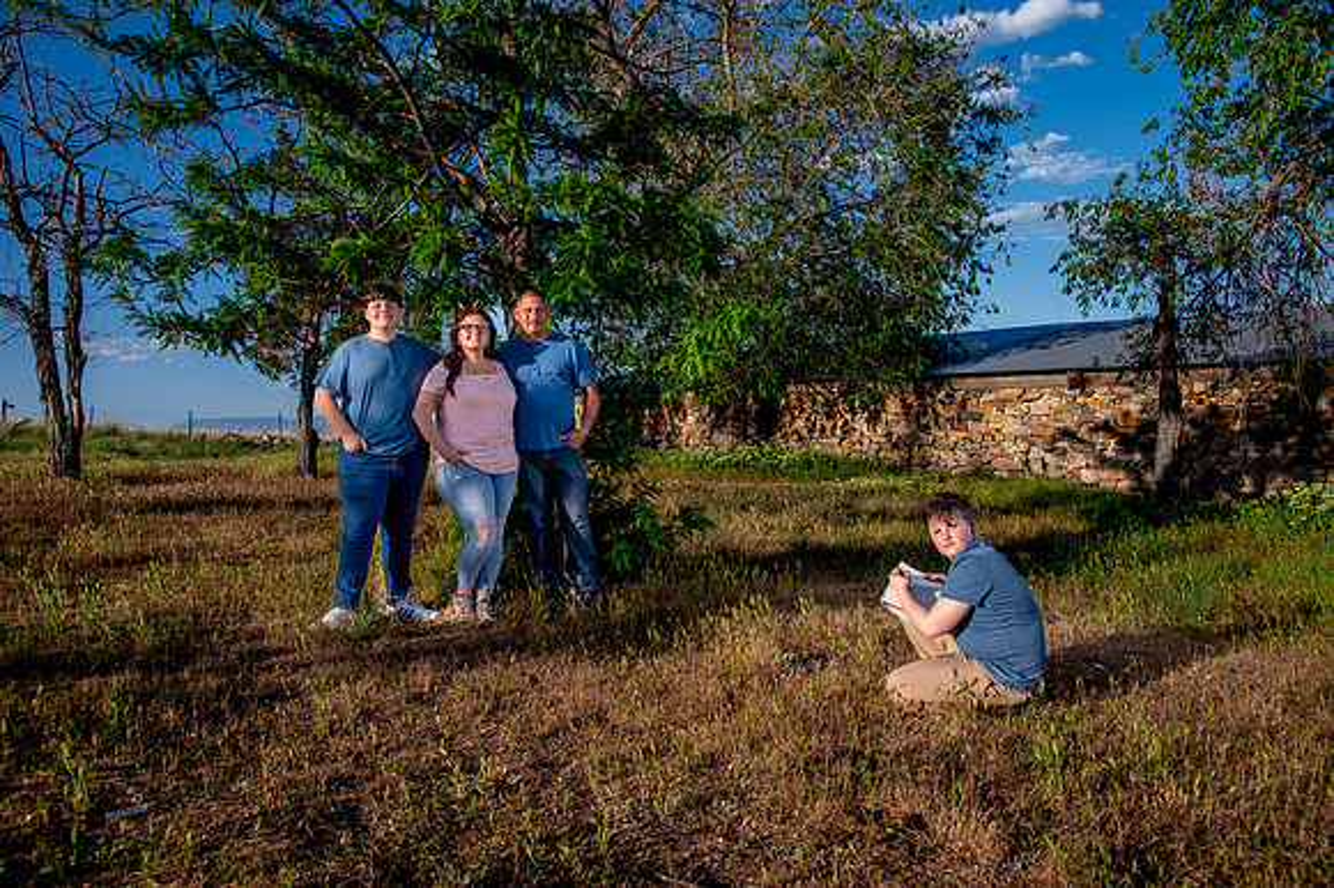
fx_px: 1037
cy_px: 444
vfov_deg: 46.4
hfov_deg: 65.5
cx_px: 667
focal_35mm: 28
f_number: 8
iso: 200
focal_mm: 28
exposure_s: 1/200
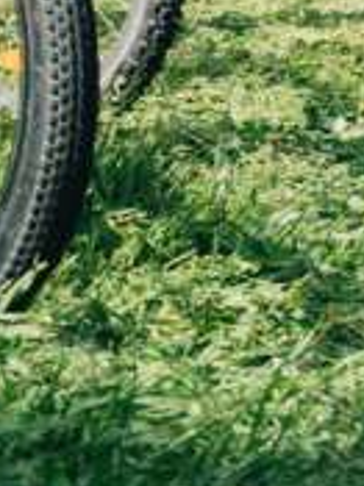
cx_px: -1059
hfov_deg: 6.3
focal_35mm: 198
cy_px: -778
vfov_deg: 8.8
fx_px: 2779
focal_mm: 24
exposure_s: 1/1000
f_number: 5
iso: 200
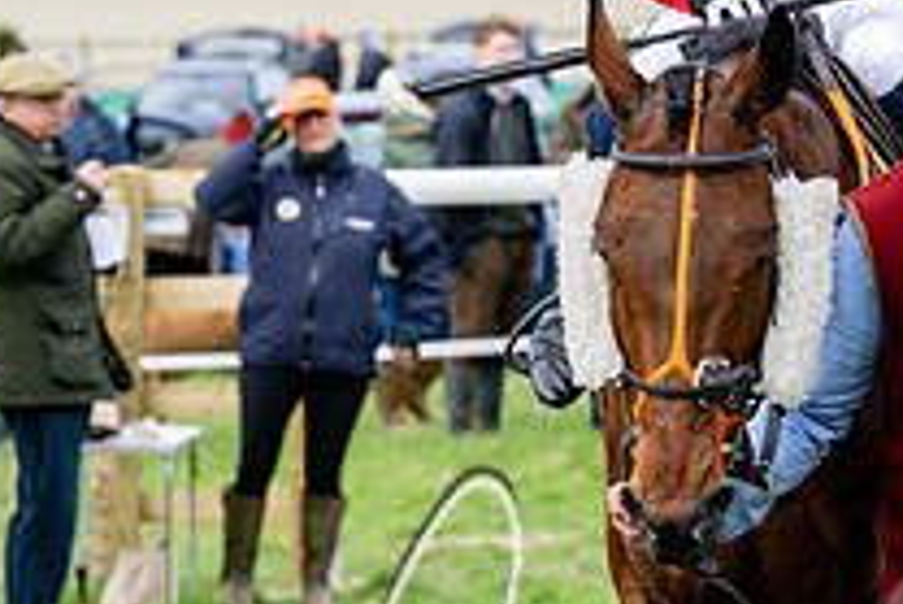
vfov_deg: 4.6
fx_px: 7530
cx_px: 1191
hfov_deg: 6.8
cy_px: 366
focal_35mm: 300
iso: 400
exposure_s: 1/1600
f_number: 4
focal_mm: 77
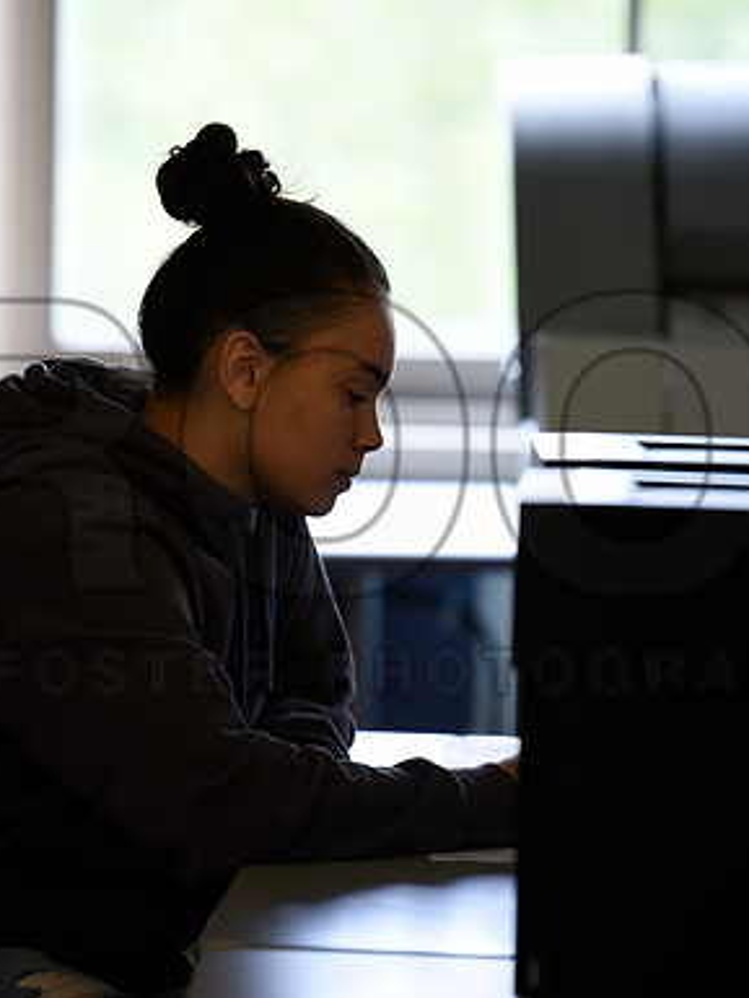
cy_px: 499
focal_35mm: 290
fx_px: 8362
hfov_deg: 5.1
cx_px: 316
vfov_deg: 6.8
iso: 900
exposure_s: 1/320
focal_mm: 200
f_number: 3.2
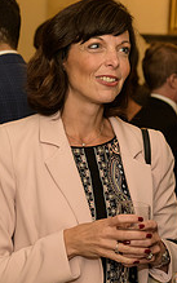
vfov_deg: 19.3
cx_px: 112
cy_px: 118
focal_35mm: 108
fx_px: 833
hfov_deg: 12.1
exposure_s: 1/125
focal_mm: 40
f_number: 3.2
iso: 1000
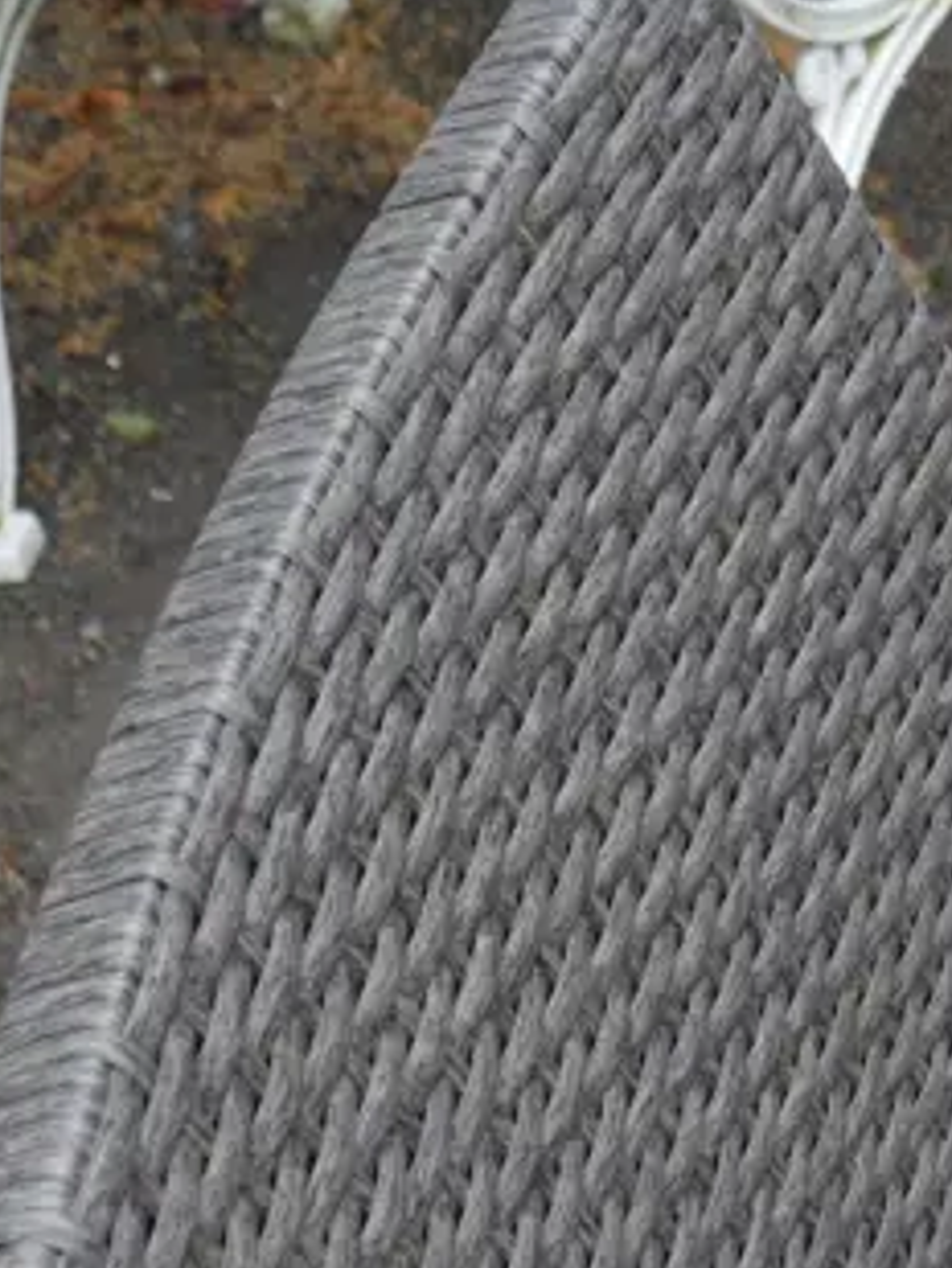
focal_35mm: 126
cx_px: 1666
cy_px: 1405
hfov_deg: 11.1
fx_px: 4617
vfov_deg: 15.2
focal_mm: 19
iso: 200
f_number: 5
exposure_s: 1/160
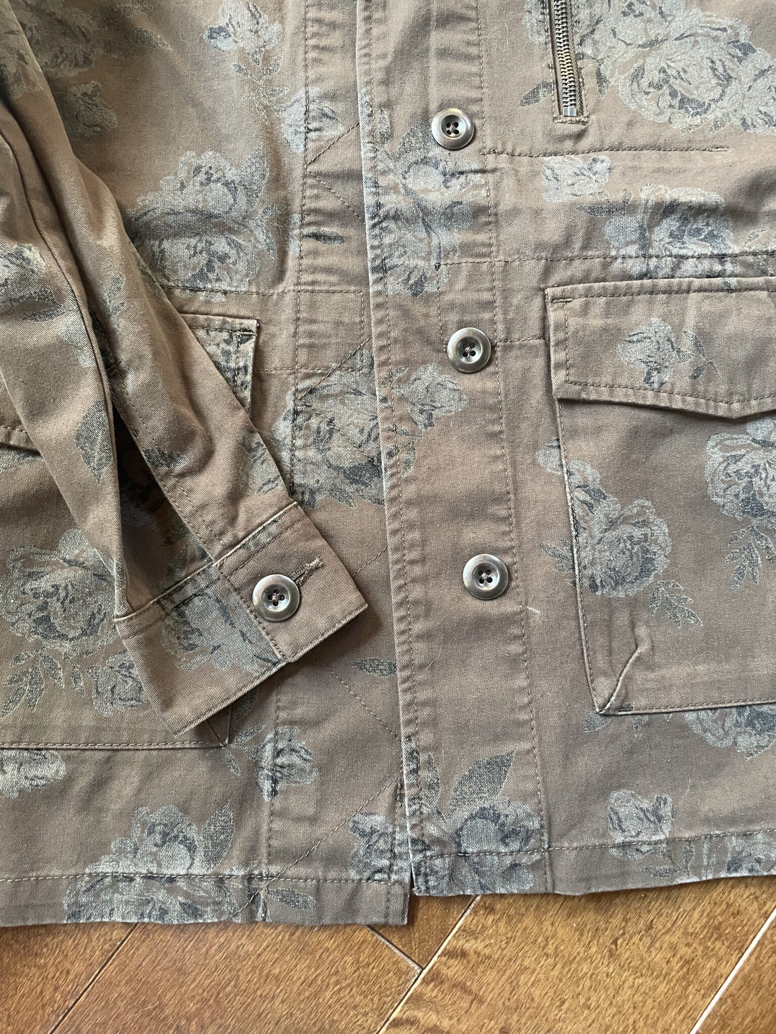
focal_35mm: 26
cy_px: 517
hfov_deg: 53.1
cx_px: 388
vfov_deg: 67.3
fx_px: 777
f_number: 1.6
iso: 500
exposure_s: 1/51
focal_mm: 4.2
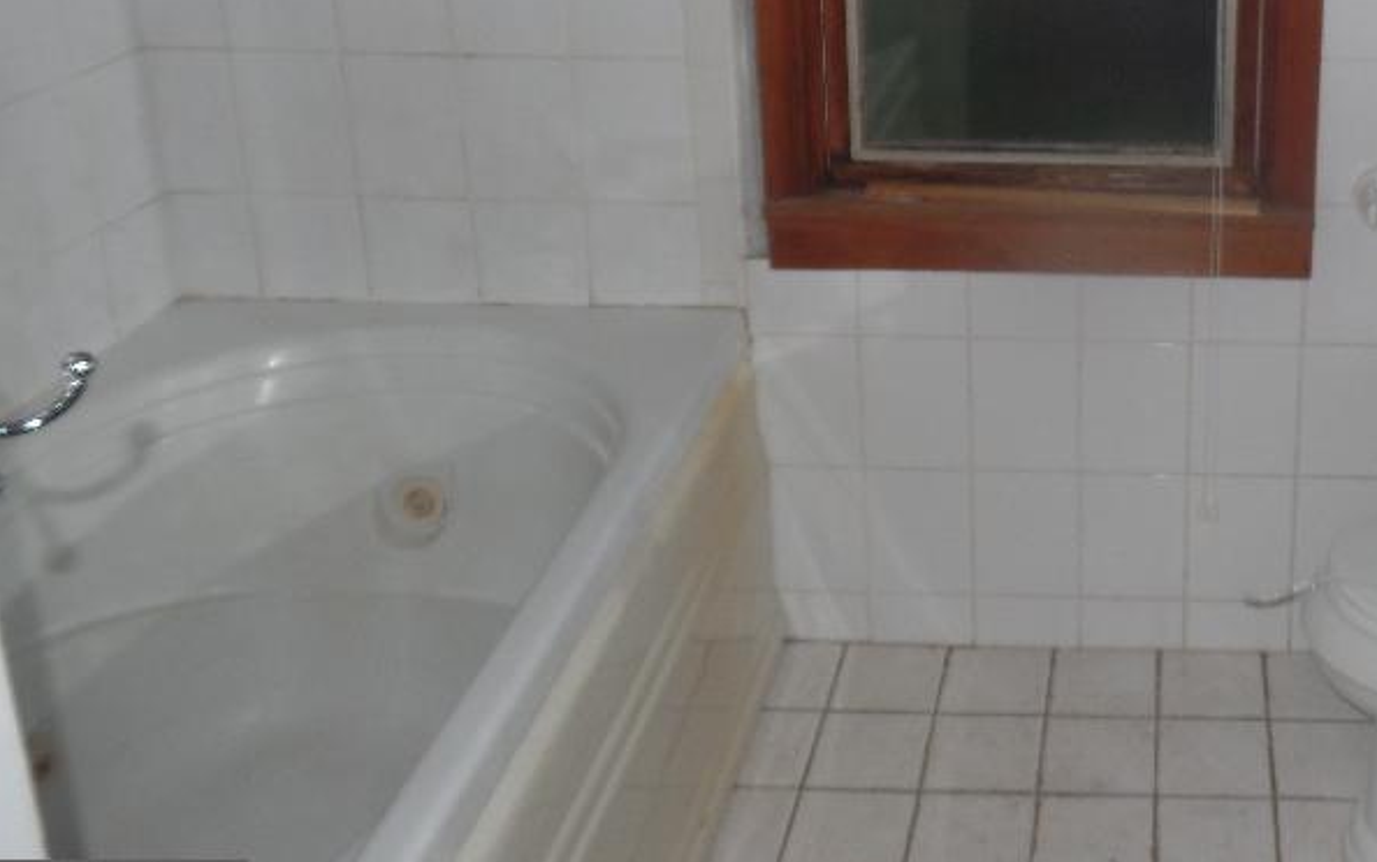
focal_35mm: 42
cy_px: 65
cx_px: 1145
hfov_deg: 44.3
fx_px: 1577
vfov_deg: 29.2
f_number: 2.8
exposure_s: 1/30
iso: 100
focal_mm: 4.1
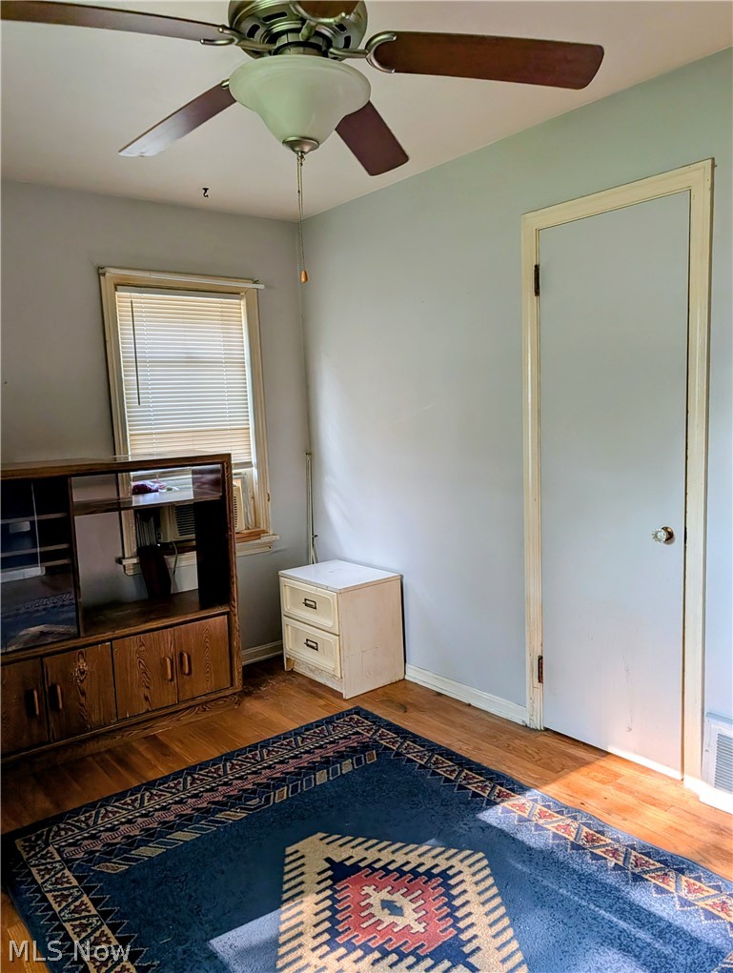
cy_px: 486
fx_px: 676
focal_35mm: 24
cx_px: 366
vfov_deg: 71.5
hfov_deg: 56.9
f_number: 1.68
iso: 73
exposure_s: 1/1577
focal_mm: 6.9
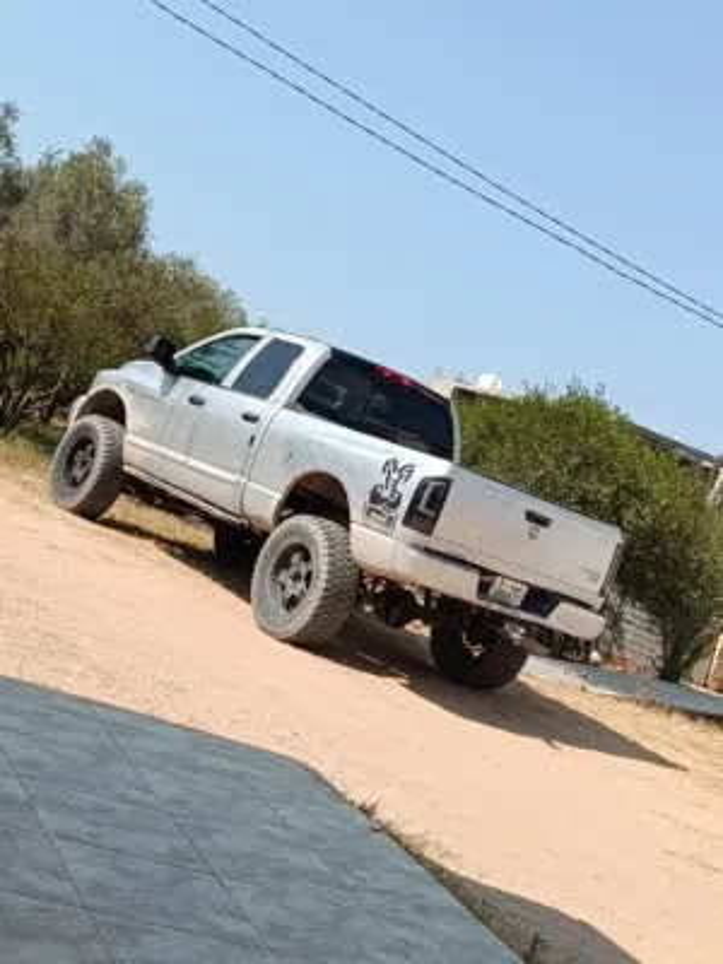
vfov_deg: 33.8
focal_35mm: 57
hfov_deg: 25.7
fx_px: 1587
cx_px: 362
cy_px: 482
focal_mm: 5.24
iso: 50
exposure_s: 1/473
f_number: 1.7
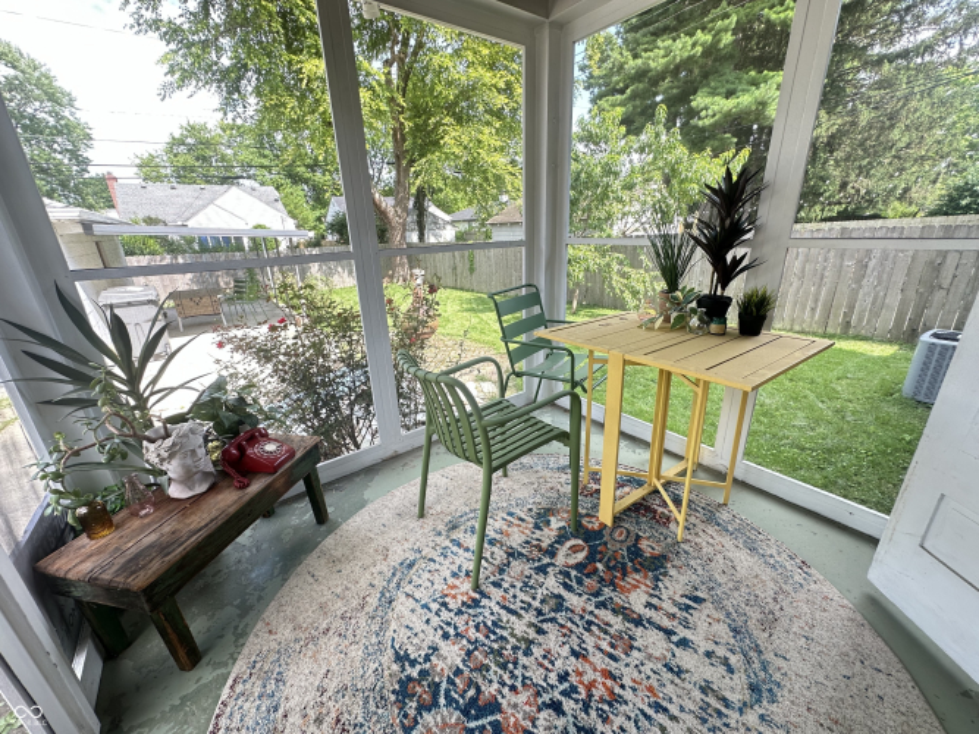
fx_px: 396
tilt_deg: -19.4
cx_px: 490
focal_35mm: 14
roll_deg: +2.7
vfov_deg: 85.7
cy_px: 367
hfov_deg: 102.1
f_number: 2.2
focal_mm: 2.22
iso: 64
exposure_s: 1/99
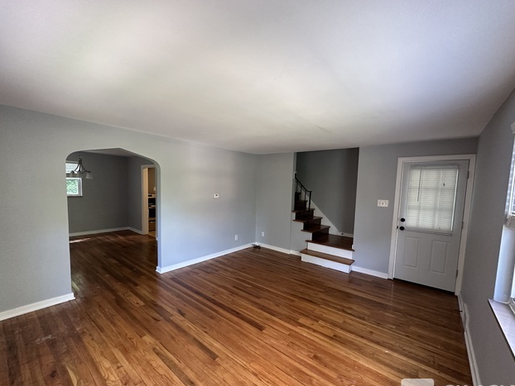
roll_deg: -2.5
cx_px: 259
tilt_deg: -5.2
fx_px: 223
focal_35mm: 15
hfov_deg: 98.1
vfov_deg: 81.7
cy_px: 205
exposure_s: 1/89
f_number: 2.2
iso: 320
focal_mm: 2.22
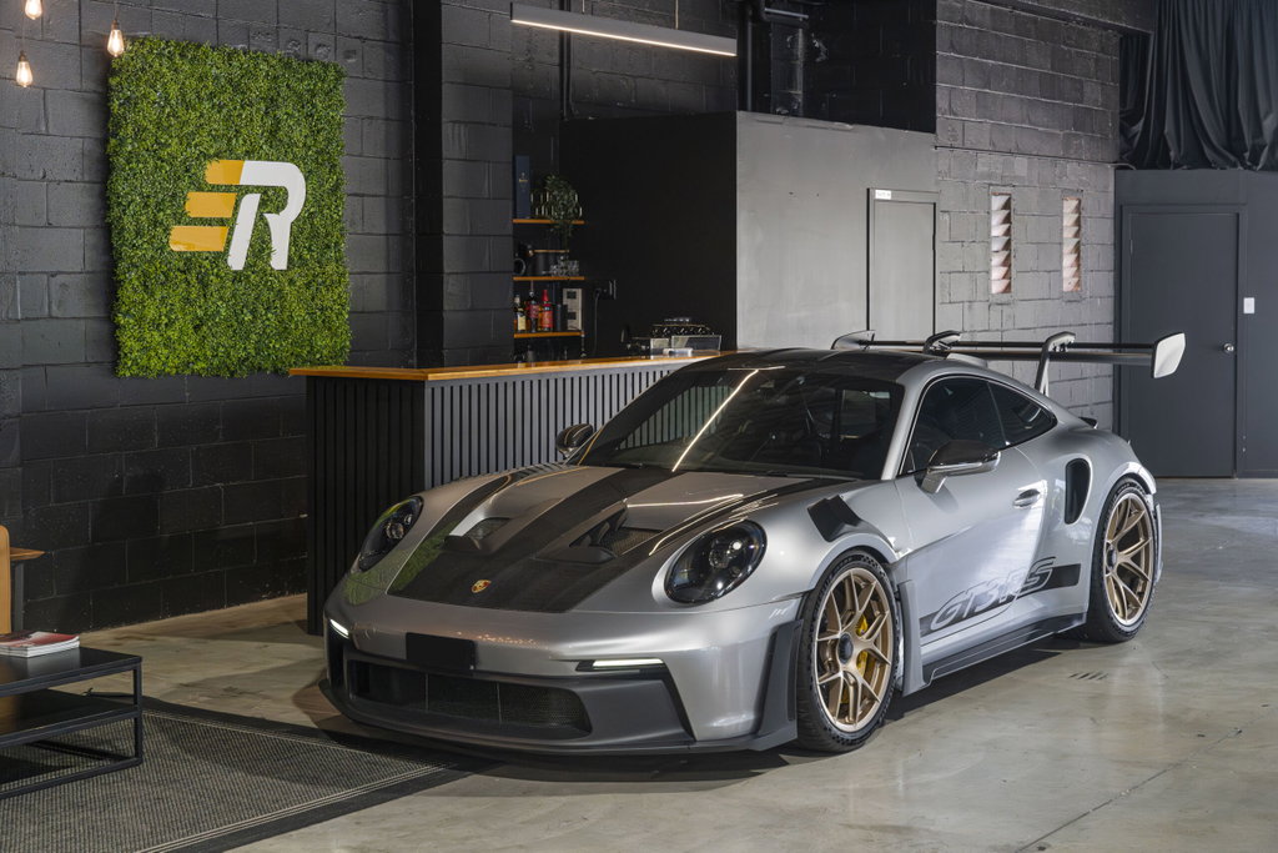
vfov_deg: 25.1
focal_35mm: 54
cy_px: 426
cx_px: 639
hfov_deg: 36.9
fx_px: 1914
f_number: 5
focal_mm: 53.9
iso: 4000
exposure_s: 1/60
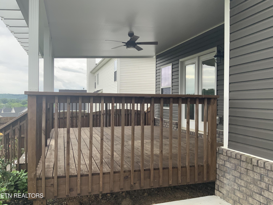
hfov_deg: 61.7
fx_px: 229
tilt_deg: +0.3
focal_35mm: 29
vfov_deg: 48.2
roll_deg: -0.5
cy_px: 102
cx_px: 136
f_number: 1.8
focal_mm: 3
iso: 16
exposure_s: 1/355
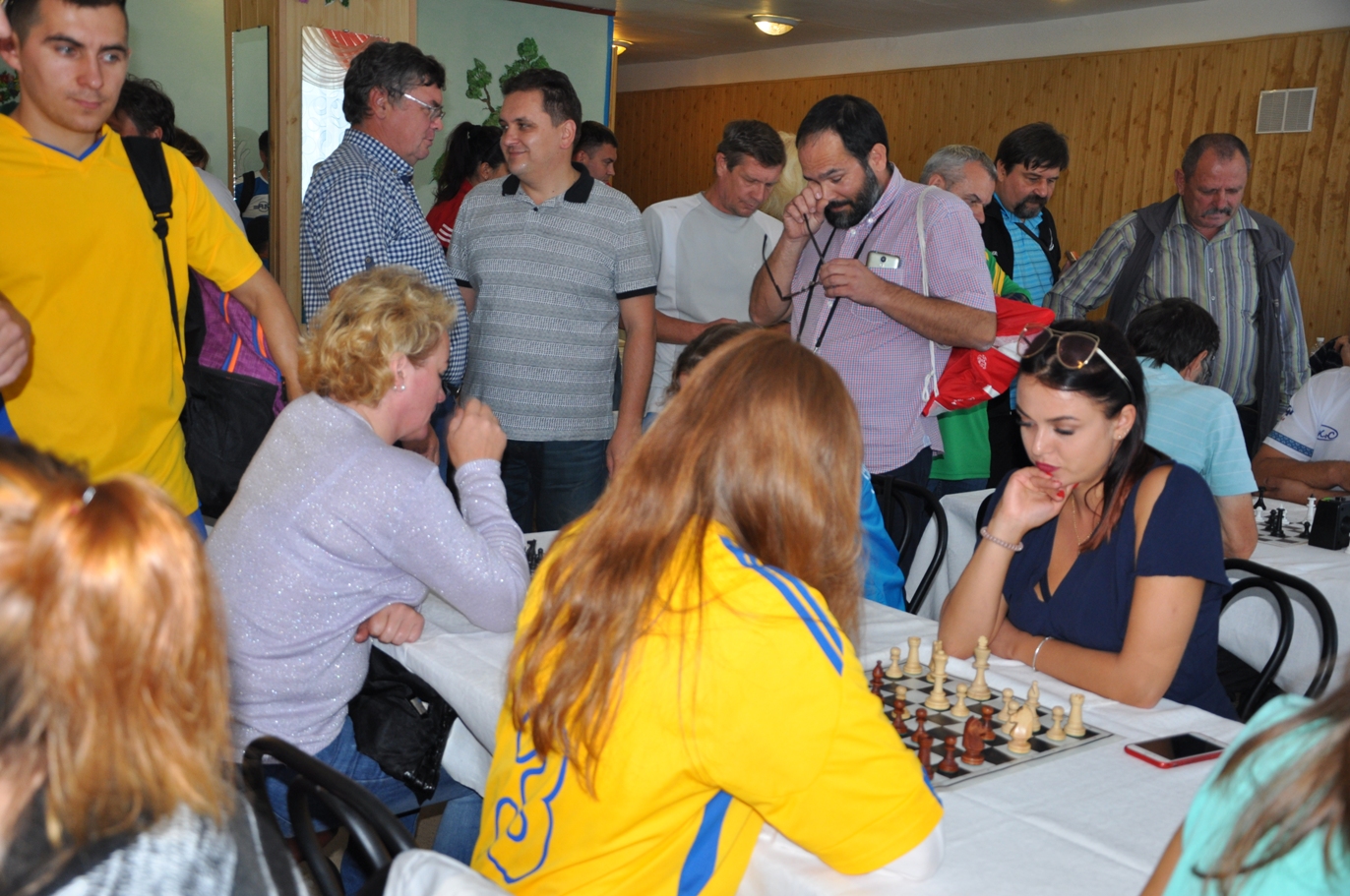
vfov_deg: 35.4
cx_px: 675
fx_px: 1404
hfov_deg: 51.3
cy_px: 448
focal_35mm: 38
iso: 400
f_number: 4
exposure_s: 1/60
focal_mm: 25
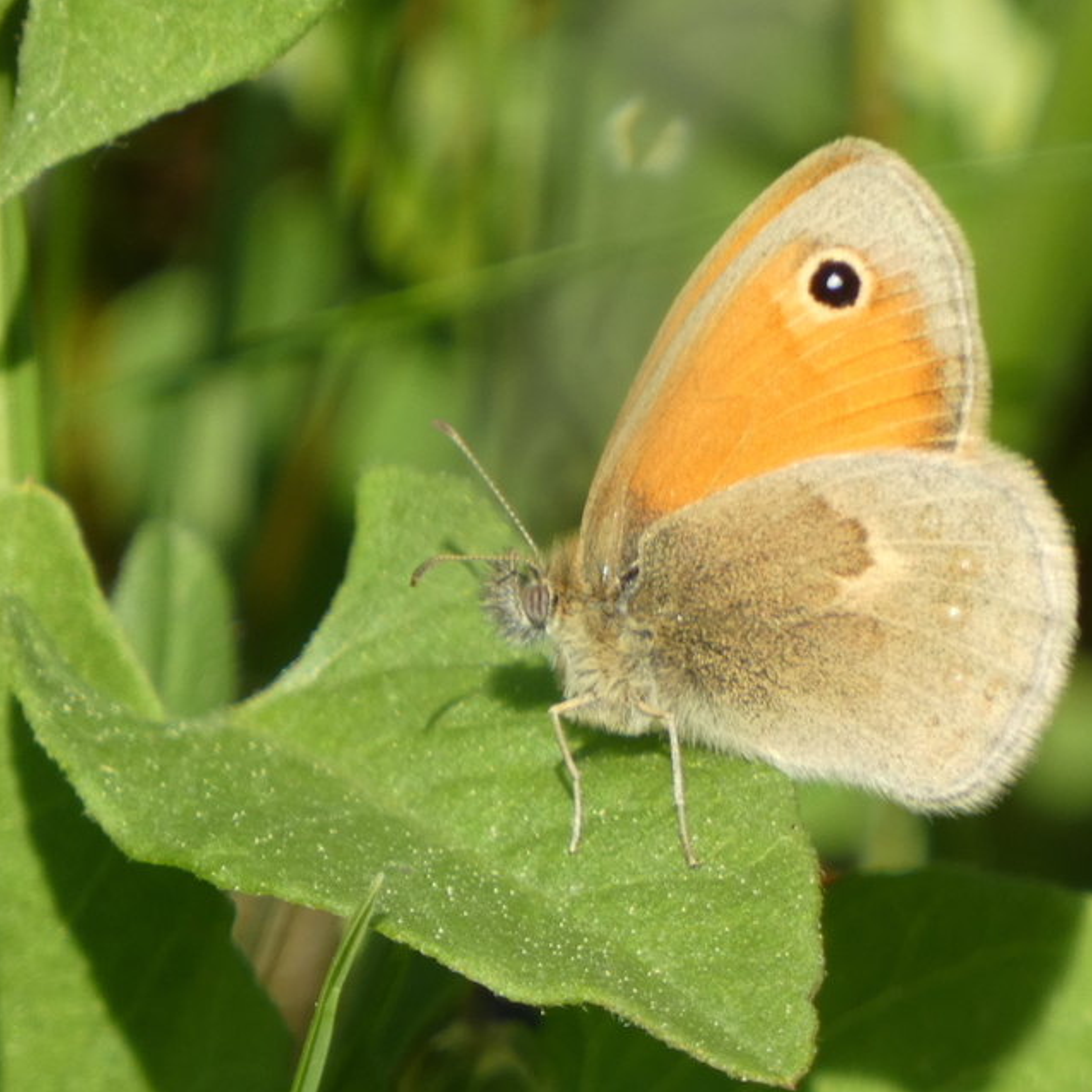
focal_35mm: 1253
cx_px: 689
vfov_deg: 1.4
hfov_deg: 1.4
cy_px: 546
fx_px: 44720
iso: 80
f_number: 5.7
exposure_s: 1/160
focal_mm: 189.9
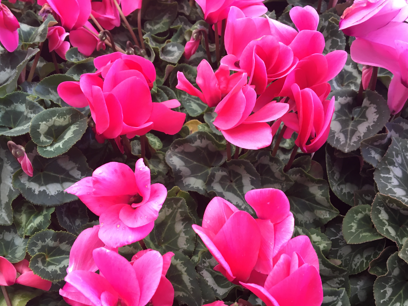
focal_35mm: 33
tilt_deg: -63.9
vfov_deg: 42.9
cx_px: 199
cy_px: 170
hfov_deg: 55.3
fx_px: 389
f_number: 2.2
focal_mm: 4.15
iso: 25
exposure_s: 1/30
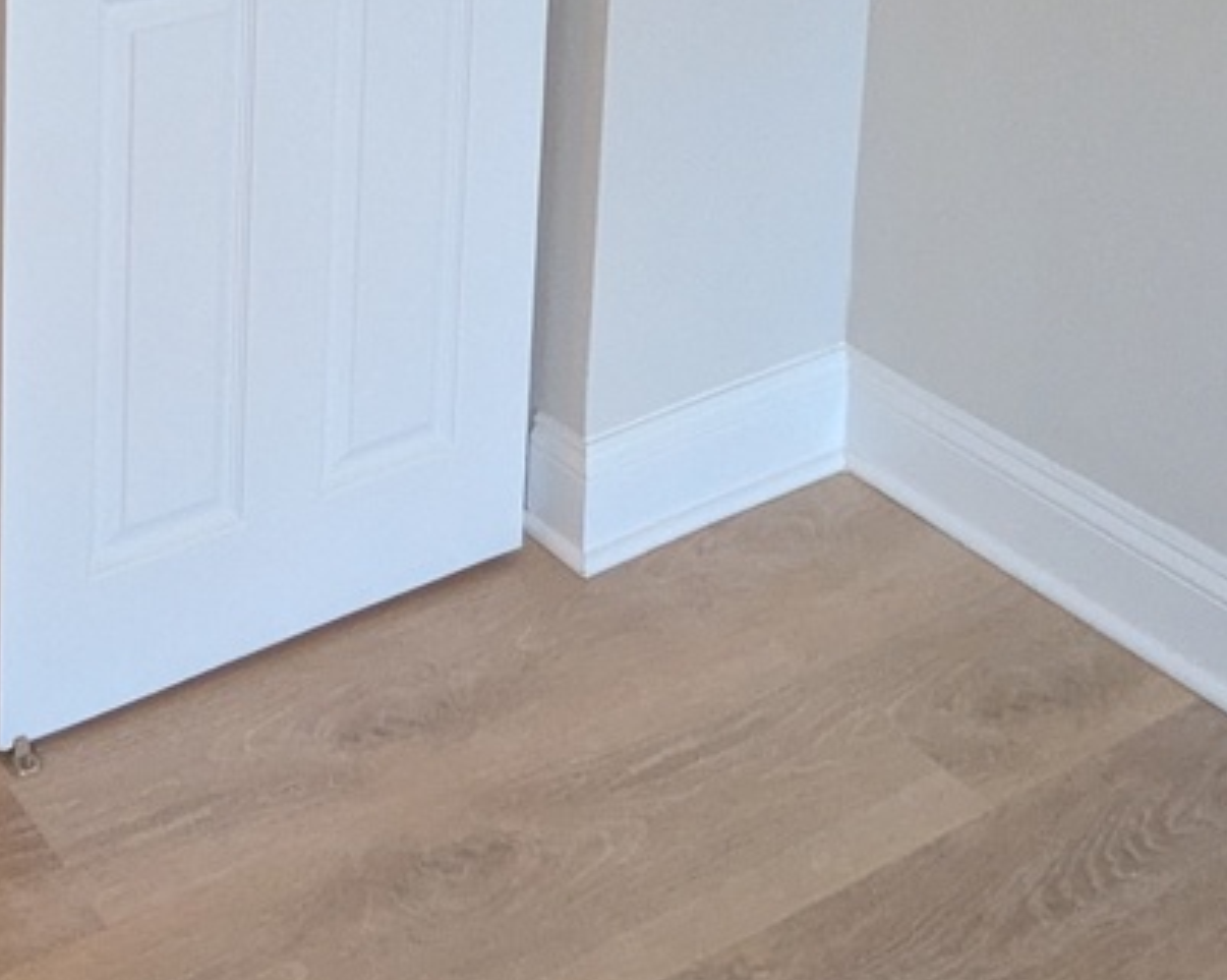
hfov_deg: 31.0
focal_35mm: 49
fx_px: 1778
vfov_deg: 23.8
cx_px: -305
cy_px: -525
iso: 147
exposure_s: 1/40
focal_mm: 1.85
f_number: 2.2
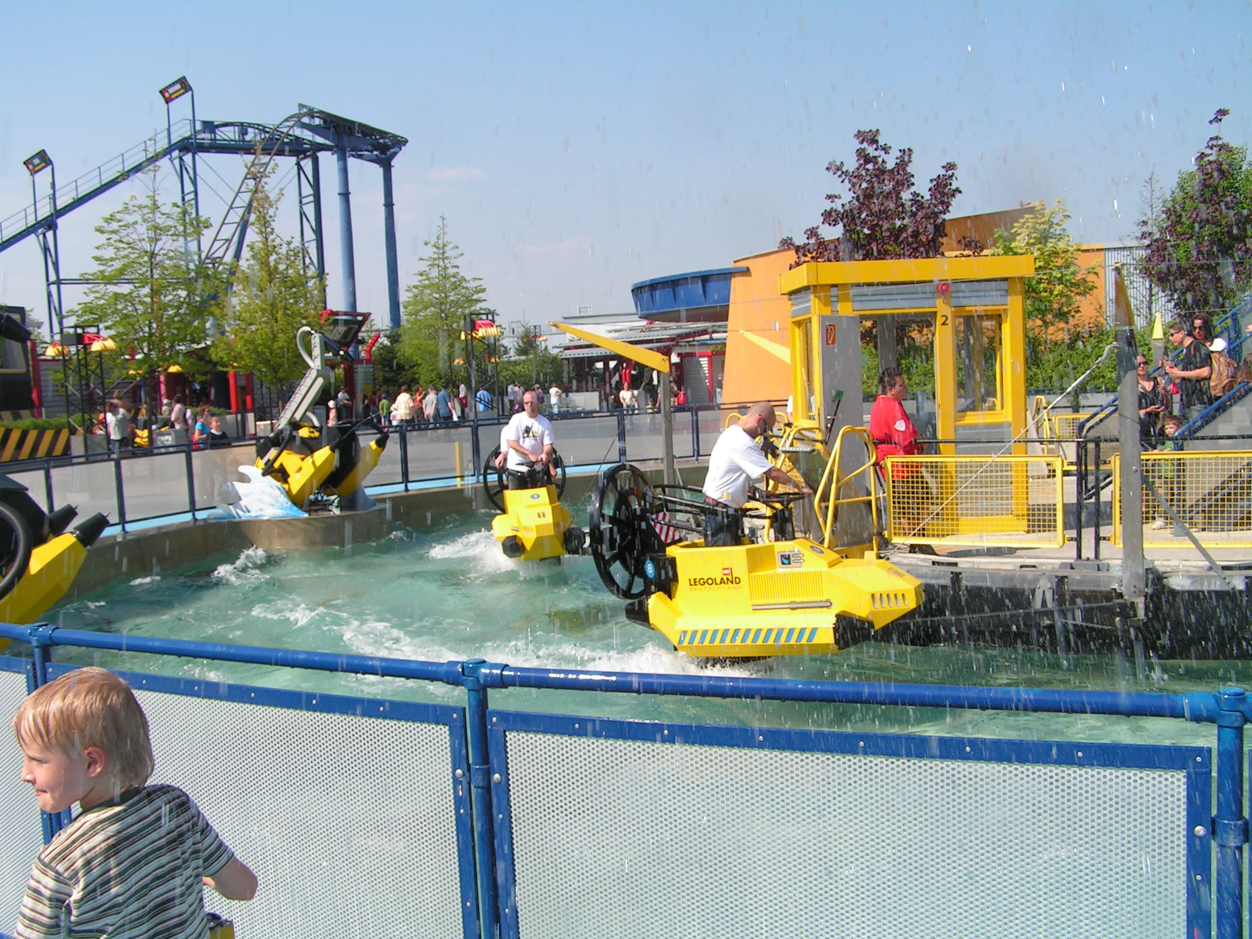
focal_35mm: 38
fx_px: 1374
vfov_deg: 37.7
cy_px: 470
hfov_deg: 49.0
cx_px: 626
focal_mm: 6.3
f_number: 4
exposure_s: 1/640
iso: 50
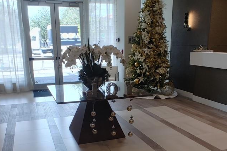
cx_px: 104
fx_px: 246
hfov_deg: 49.5
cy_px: 98
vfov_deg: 34.0
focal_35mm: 39
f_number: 1.9
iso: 50
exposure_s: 1/60
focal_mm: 1.78
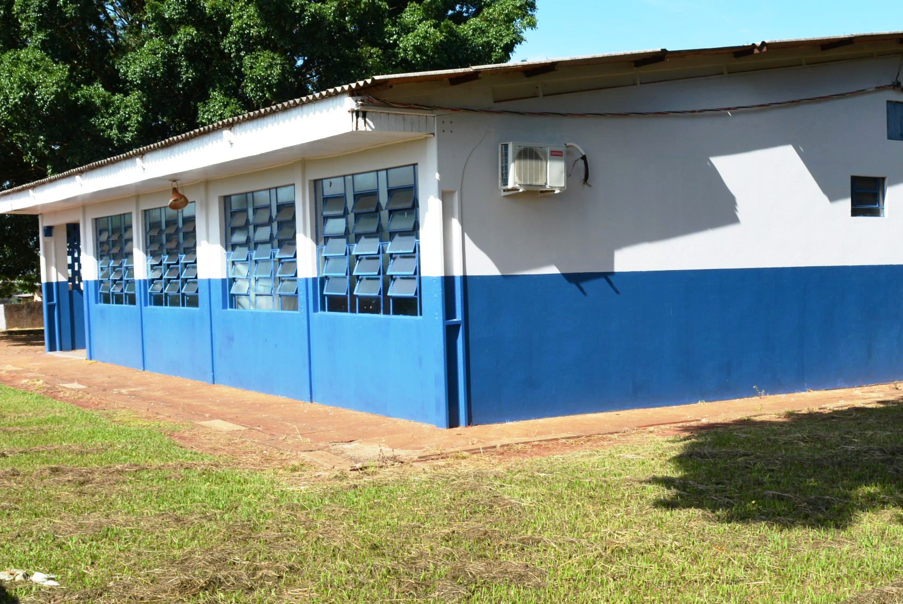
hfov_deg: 41.0
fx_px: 1205
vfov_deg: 28.1
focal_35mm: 48
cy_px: 333
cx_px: 509
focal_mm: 18
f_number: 8
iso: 125
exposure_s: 1/250
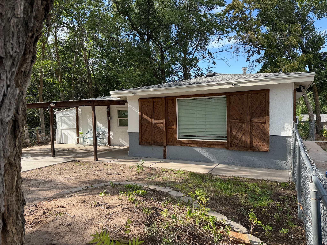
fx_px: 227
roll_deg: +0.6
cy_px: 122
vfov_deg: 56.8
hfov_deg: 71.6
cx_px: 164
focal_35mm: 24
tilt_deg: -2.8
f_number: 1.78
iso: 80
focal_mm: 6.76
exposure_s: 1/1553
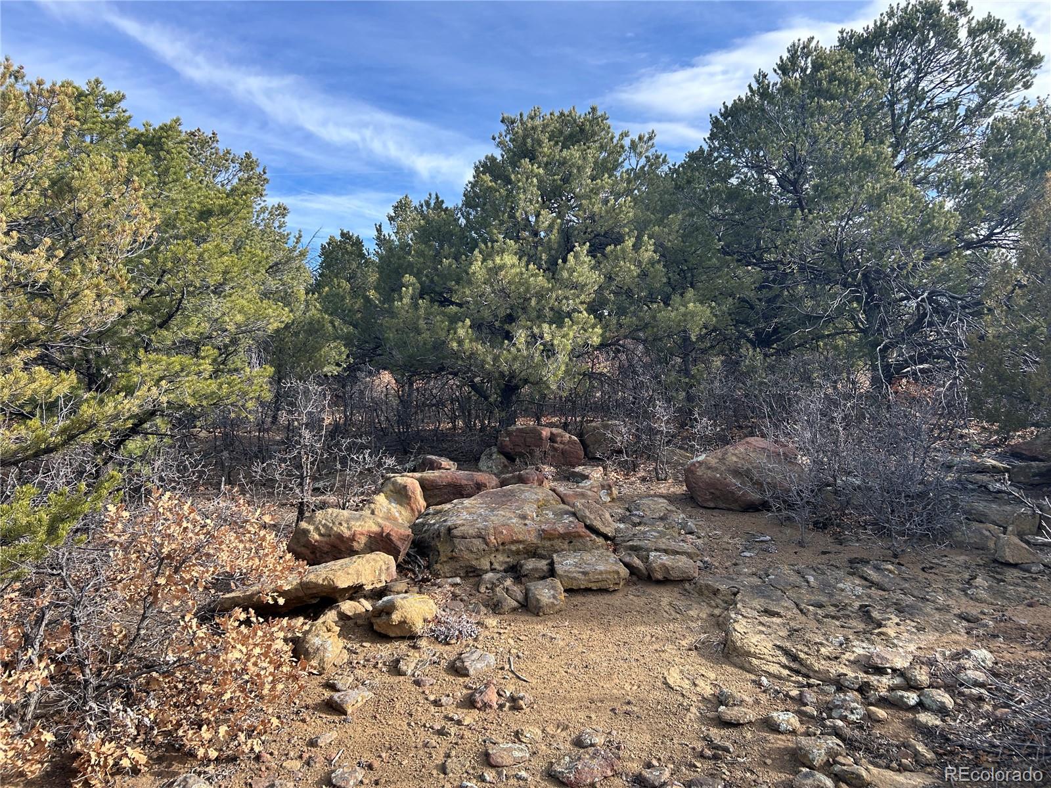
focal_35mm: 26
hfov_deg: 67.3
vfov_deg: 53.1
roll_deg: -1.0
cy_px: 394
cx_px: 526
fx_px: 789
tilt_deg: -2.4
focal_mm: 5.7
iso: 50
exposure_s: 1/1058
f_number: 1.5
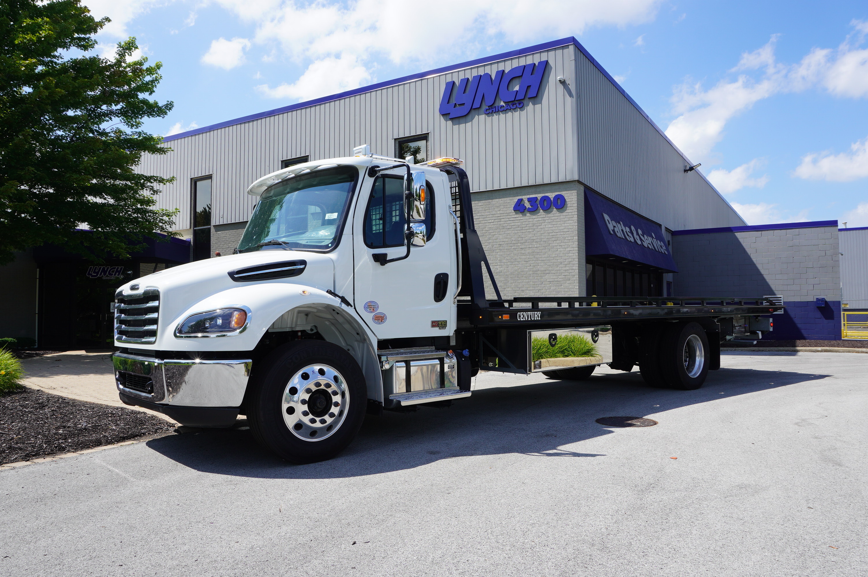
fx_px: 687
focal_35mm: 28
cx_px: 434
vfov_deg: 45.6
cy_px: 288
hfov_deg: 64.6
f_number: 9
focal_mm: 19
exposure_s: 1/125
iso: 100
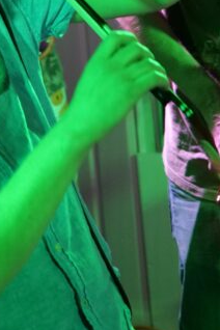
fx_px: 2301
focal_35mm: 251
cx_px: -6
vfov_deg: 8.2
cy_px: 77
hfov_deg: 5.5
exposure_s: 1/100
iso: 4000
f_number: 5.6
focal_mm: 78
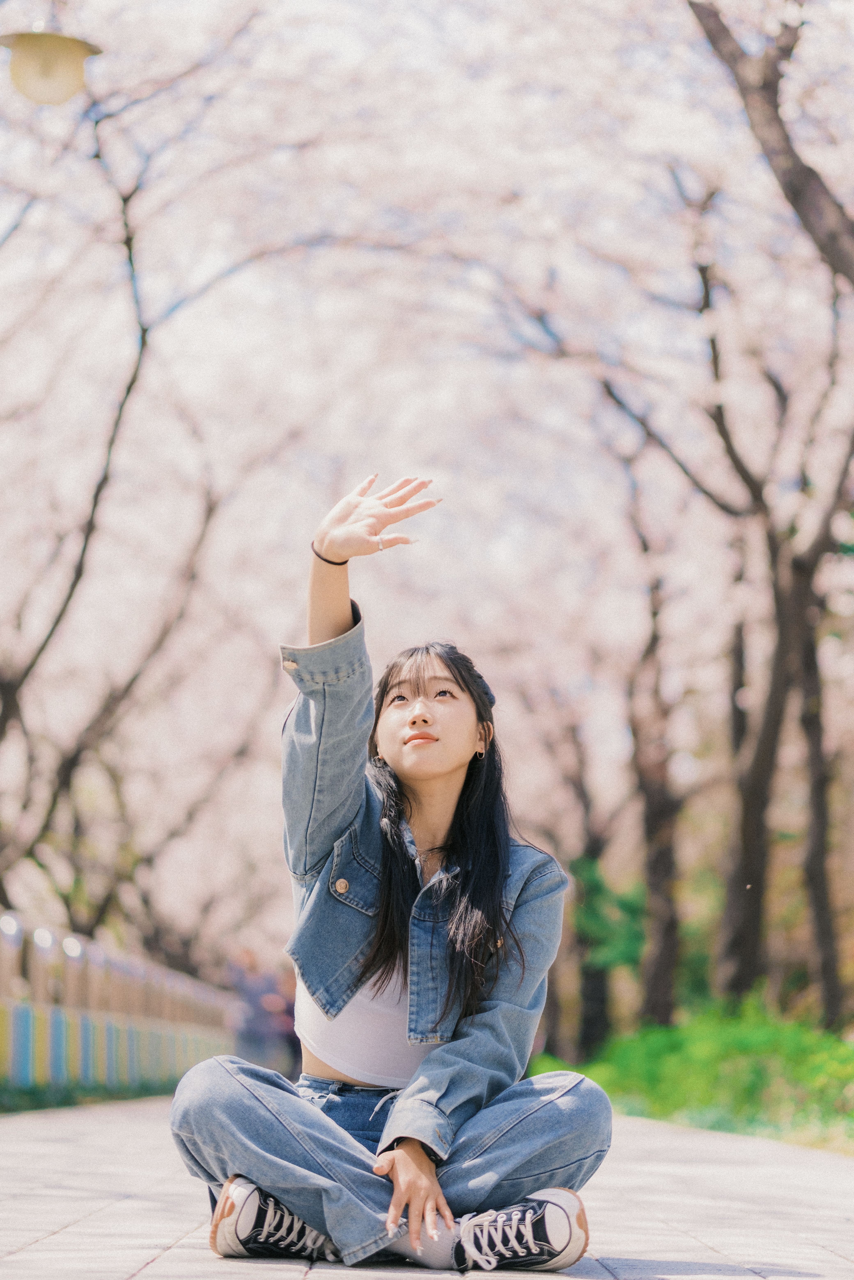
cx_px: 427
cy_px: 640
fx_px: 2989
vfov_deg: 24.2
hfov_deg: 16.3
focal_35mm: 84
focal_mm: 56
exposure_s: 1/3200
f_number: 1.4
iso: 100
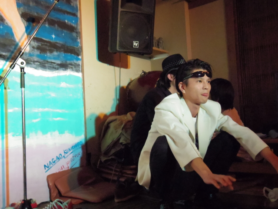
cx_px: 139
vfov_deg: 30.9
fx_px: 377
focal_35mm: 47
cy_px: 104
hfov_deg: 40.4
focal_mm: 8.5
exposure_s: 1/60
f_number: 1.9
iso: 4000
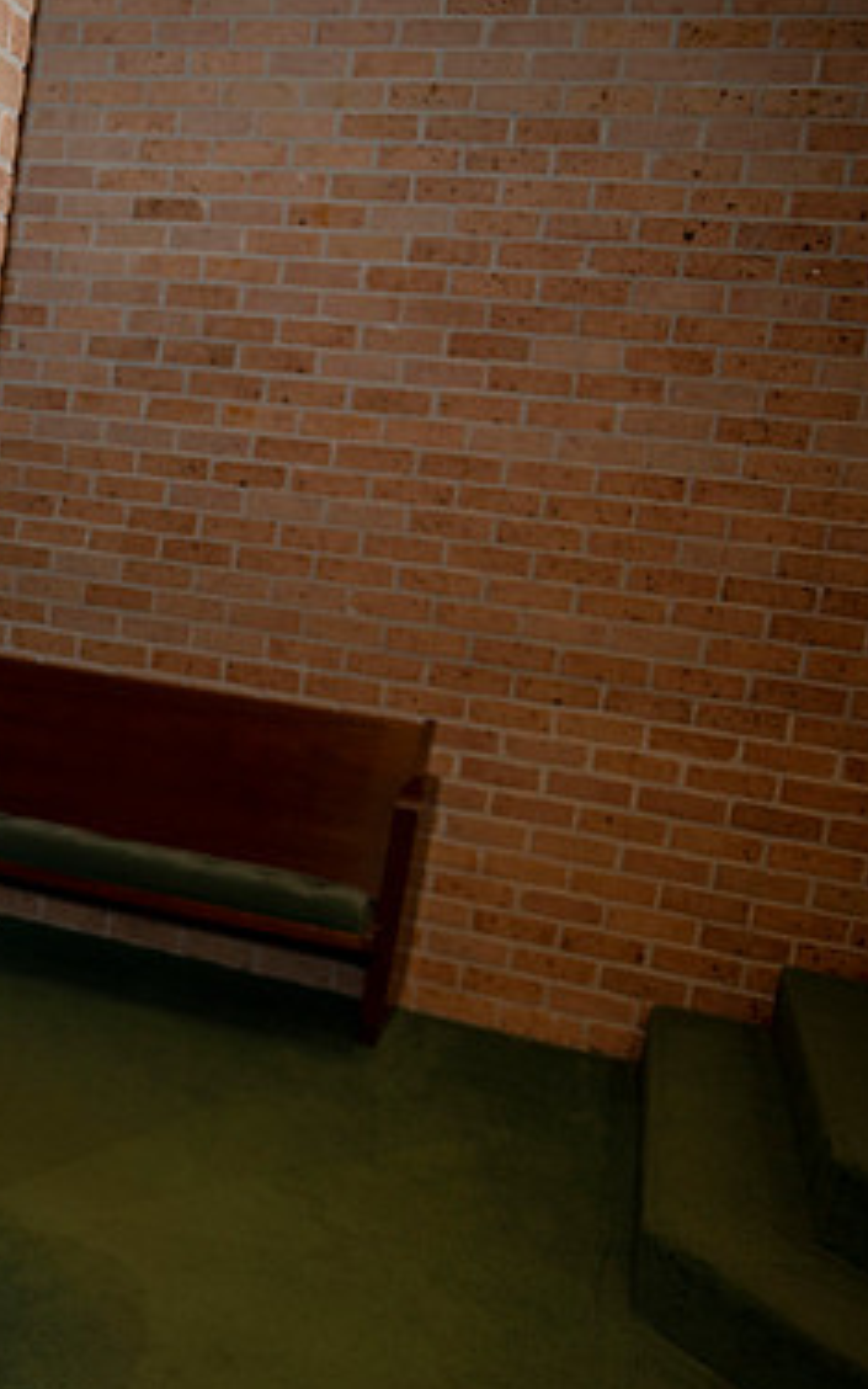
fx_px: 1665
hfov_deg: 26.4
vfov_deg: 45.3
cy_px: 702
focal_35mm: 44
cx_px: -137
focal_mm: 28
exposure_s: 1/200
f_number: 2.8
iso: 800
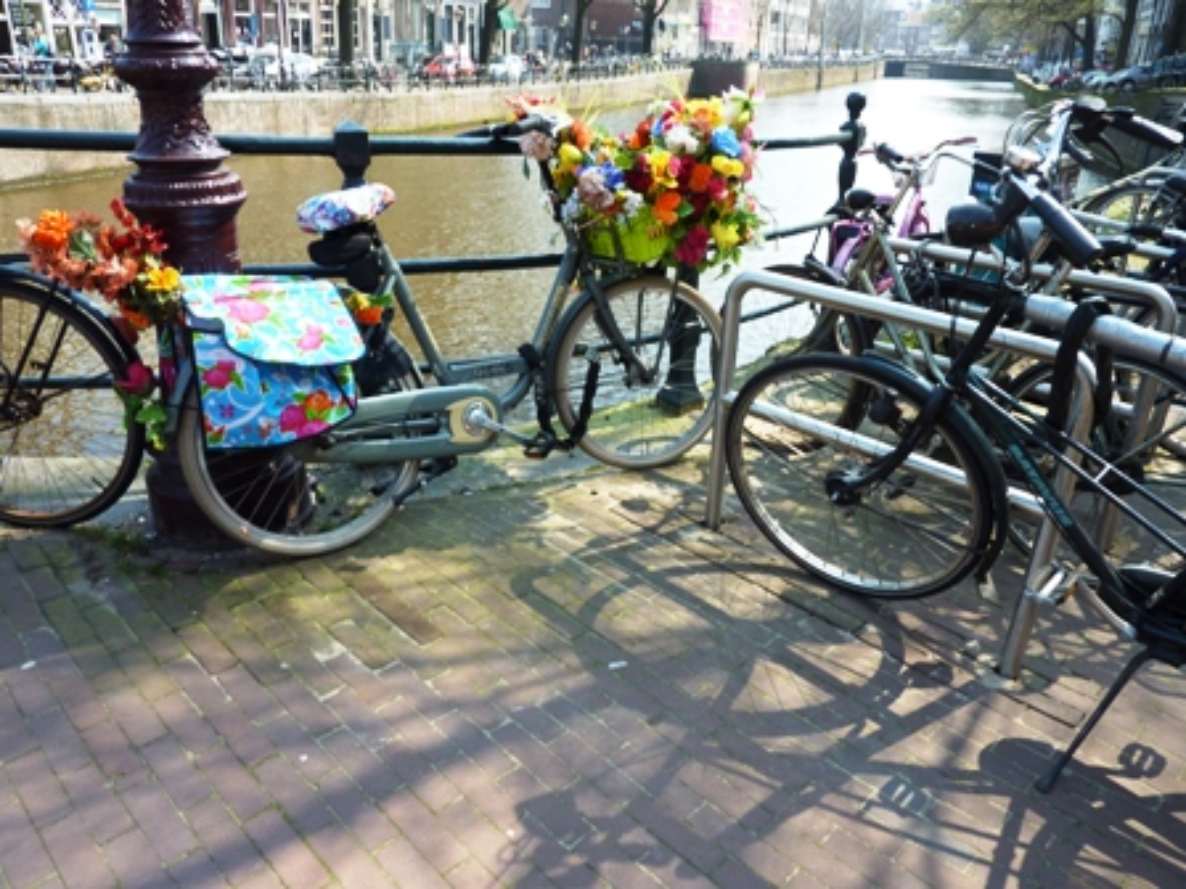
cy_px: 444
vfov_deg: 54.9
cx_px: 593
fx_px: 857
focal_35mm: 25
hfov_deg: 69.4
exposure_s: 1/160
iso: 80
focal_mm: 4.1
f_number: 4
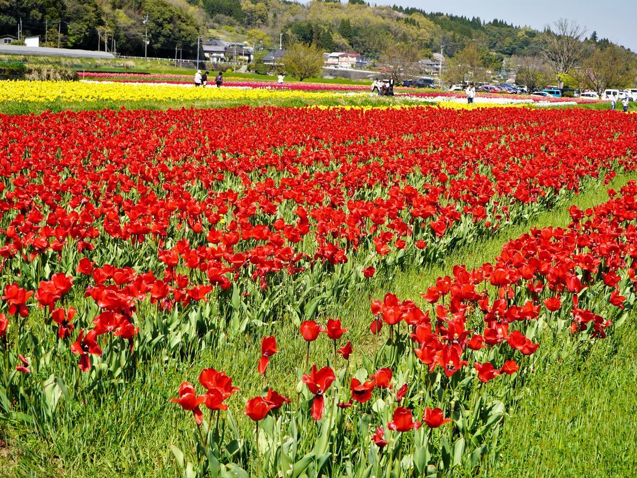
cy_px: 239
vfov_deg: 23.3
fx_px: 1160
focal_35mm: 63
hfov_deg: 30.7
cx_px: 321
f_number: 11
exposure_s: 1/125
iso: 100
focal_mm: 58
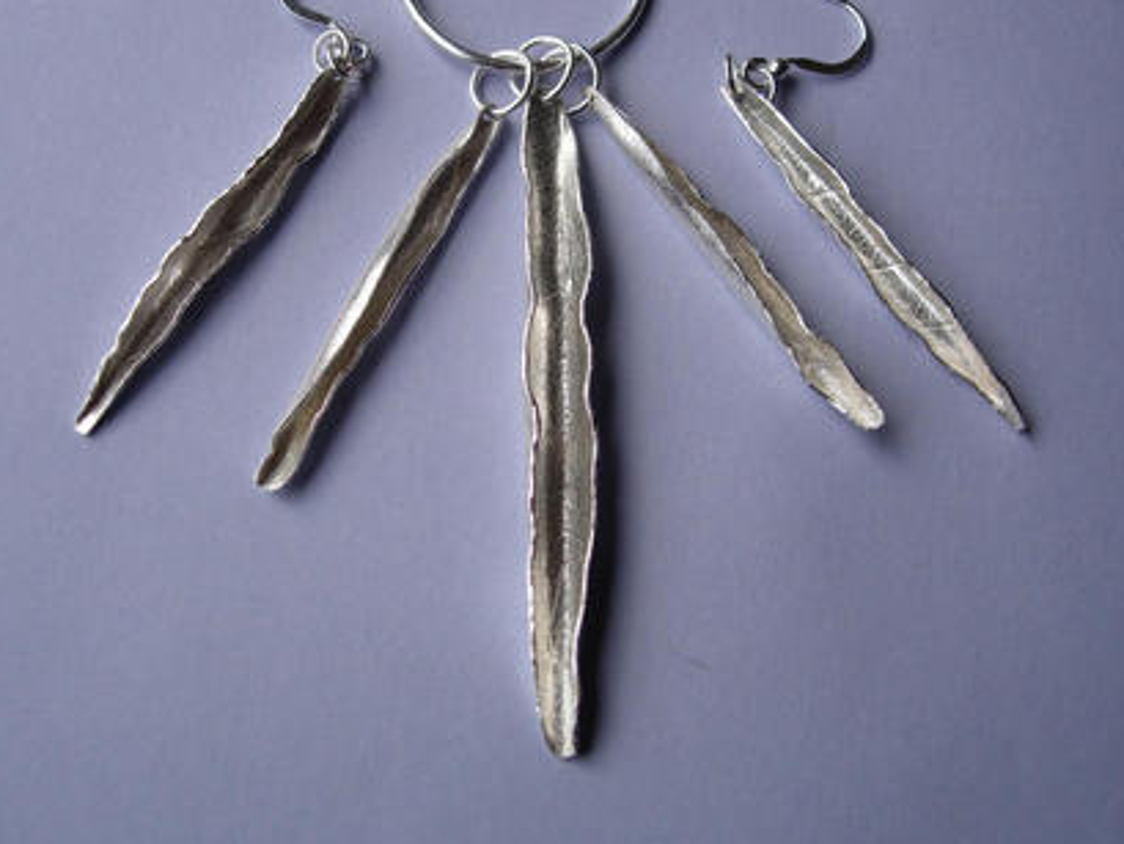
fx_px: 1559
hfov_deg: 39.6
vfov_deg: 30.3
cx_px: 543
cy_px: 393
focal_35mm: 48
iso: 64
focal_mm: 7.8
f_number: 2.8
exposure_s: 1/271
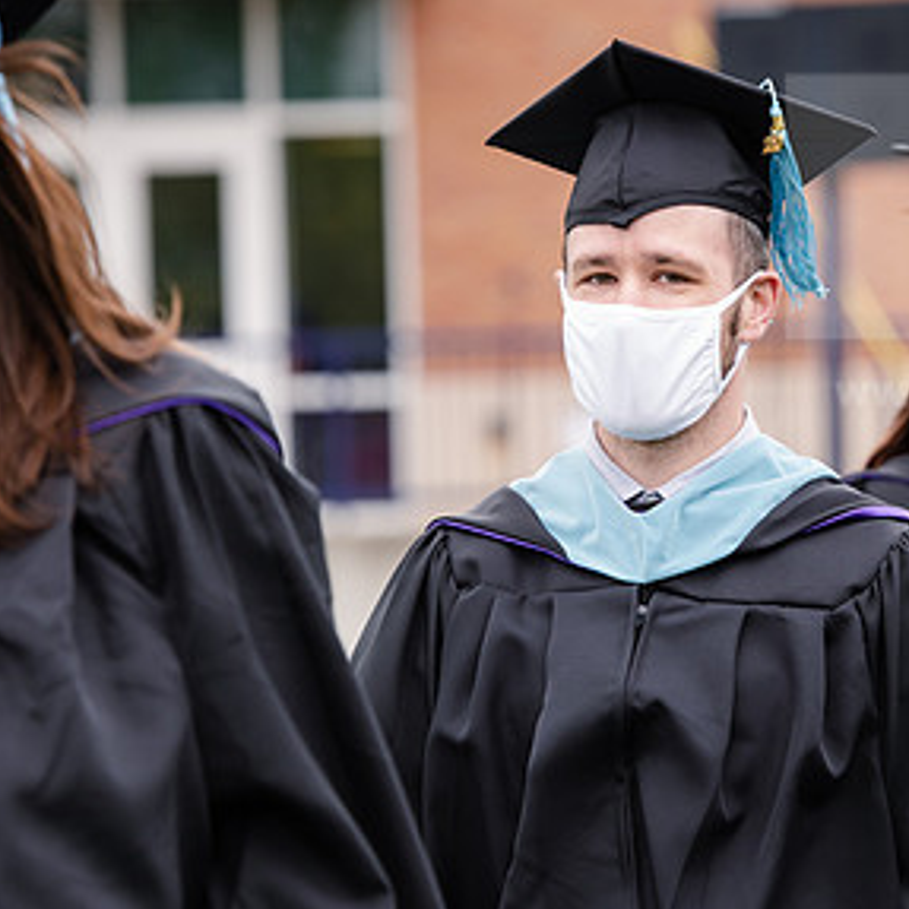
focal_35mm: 292
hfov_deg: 6.0
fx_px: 8675
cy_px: 458
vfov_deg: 6.0
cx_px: 690
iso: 500
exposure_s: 1/640
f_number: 5
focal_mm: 170
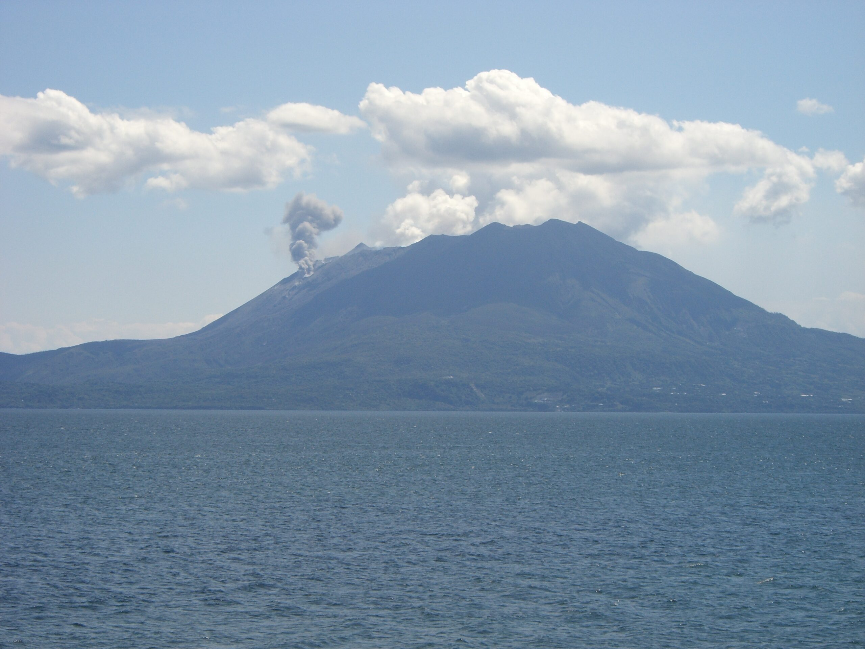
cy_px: 324
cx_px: 432
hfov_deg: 17.3
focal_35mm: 114
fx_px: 2849
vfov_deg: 13.0
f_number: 8.3
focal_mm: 18.6
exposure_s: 1/250
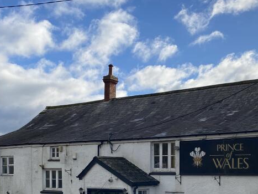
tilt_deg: -0.6
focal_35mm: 57
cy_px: 167
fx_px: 425
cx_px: 153
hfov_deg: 33.7
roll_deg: +0.2
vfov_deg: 25.0
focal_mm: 4.25
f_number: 1.8
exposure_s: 1/3300
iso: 32
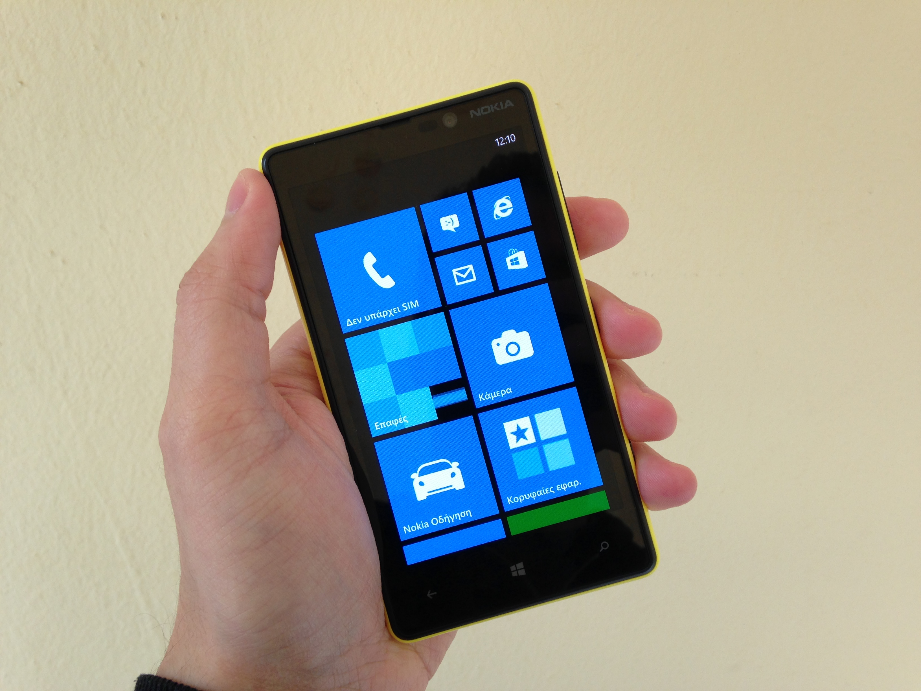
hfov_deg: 55.4
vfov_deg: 42.9
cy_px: 346
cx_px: 460
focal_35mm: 33
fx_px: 878
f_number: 2.4
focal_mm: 4.13
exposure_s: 1/40
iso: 50
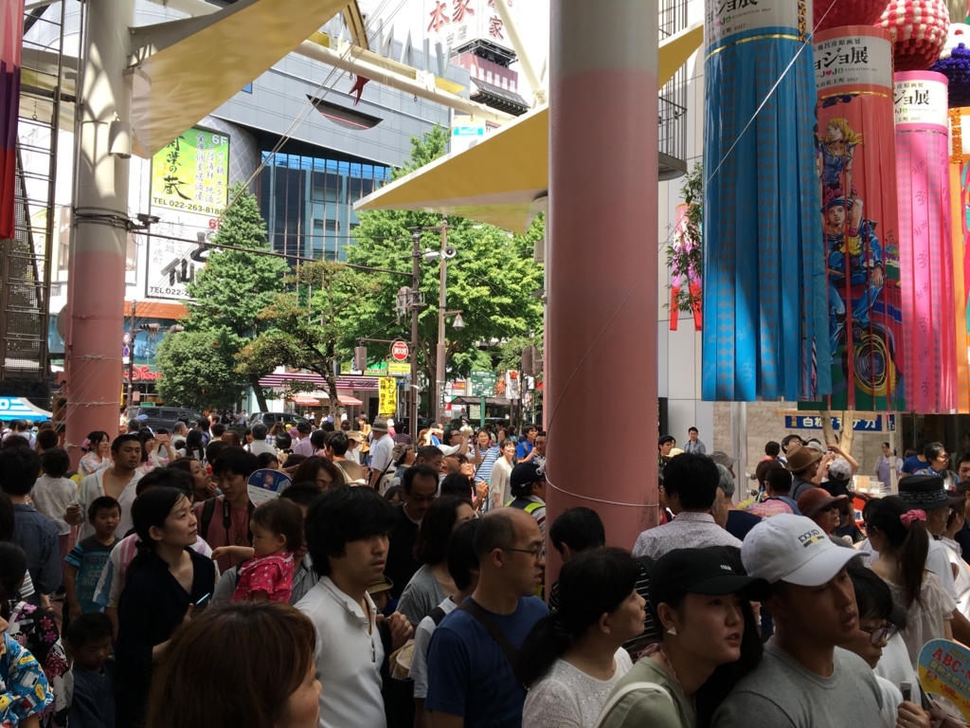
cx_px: 485
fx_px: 813
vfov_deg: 48.2
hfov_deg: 61.7
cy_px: 364
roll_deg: -0.9
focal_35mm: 29
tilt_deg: +5.9
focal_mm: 4.15
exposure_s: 1/386
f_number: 2.2
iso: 25
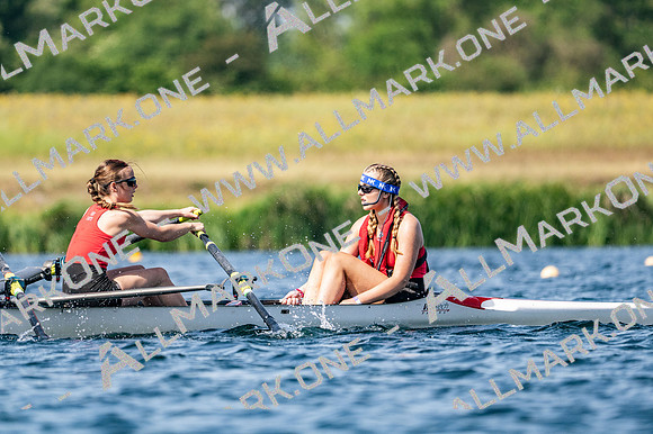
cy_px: 217
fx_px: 10877
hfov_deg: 3.4
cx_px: 326
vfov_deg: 2.3
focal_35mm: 600
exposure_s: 1/2500
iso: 200
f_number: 4.5
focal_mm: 400
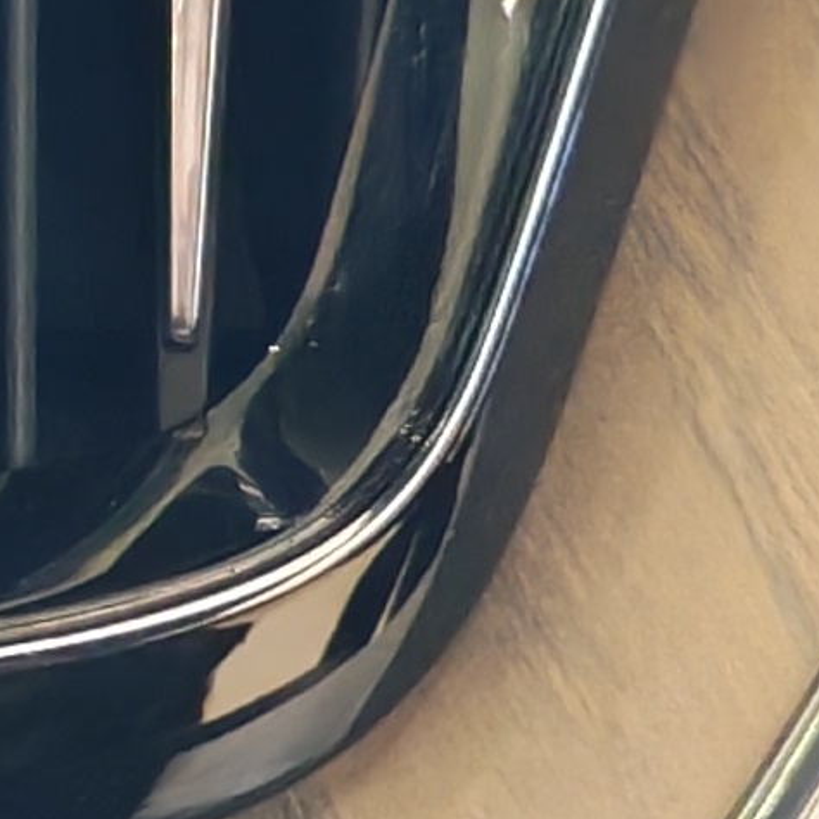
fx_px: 6745
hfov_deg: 6.3
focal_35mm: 252
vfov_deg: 6.9
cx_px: -1838
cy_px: -130
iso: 1659
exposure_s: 1/33.3
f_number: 1.9
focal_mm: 6.12
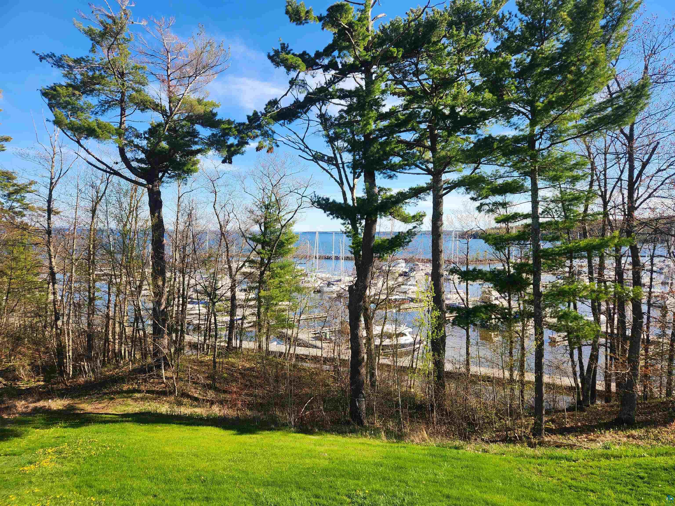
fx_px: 448
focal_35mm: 23
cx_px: 338
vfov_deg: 58.9
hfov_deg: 73.9
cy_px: 253
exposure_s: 1/812
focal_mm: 5.4
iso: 20
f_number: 1.8
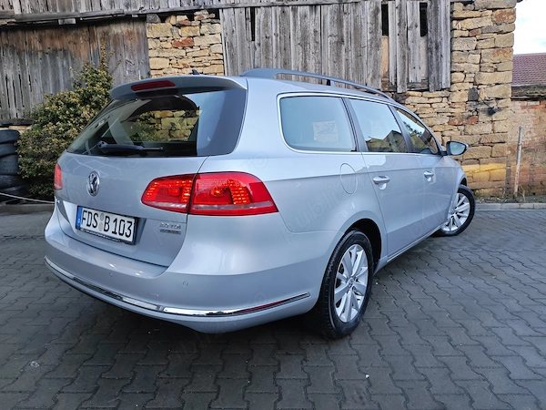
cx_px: 273
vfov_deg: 56.8
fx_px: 379
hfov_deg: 71.6
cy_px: 205
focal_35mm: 24
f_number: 1.9
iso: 250
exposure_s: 1/100
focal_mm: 6.12
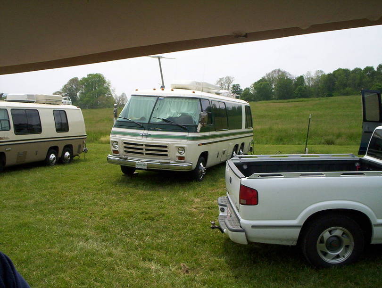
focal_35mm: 38
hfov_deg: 48.9
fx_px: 420
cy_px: 144
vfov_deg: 37.8
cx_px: 191
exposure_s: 1/858
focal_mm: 4.99
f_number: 4.5
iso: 100
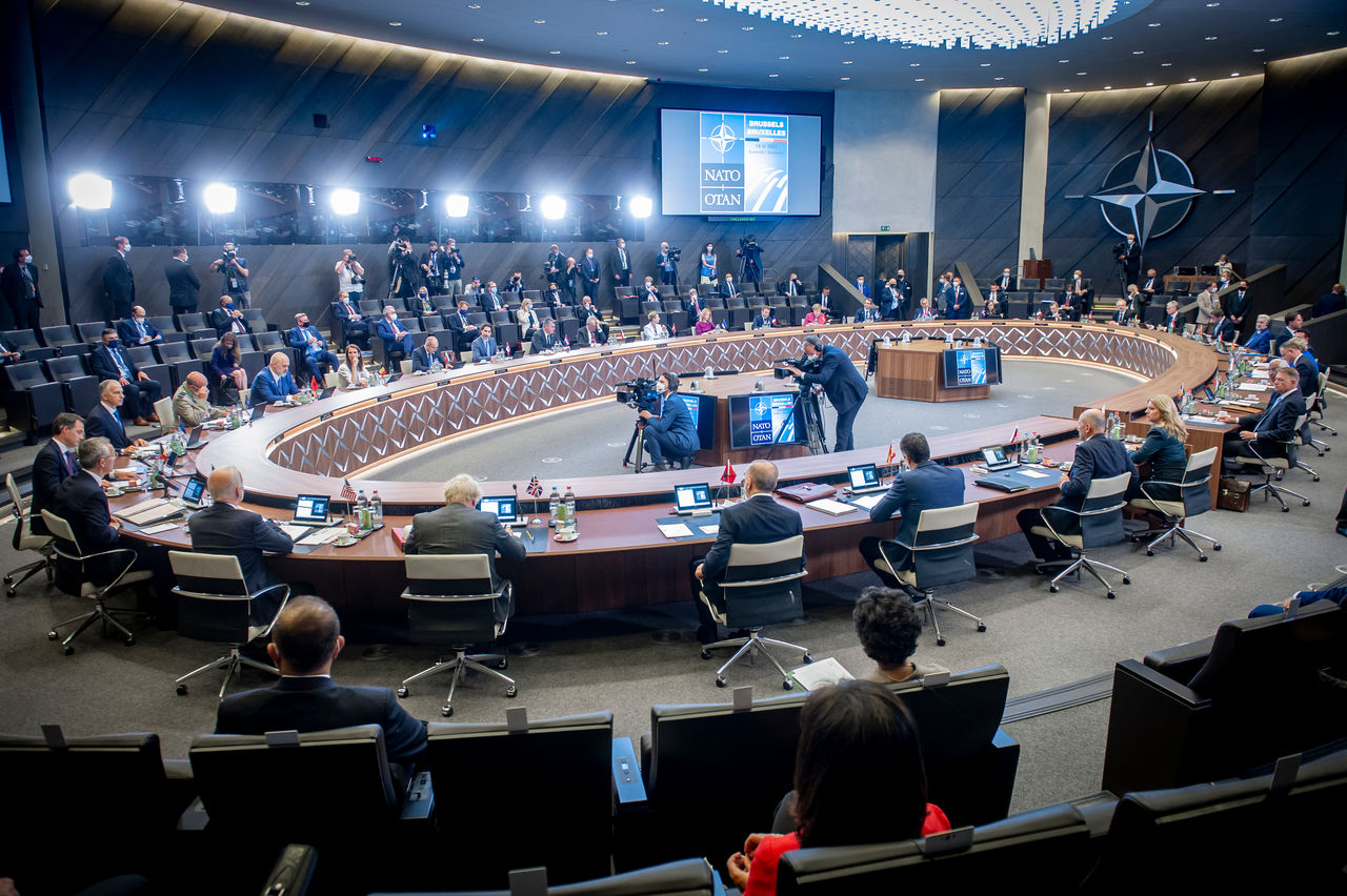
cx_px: 674
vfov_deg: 51.9
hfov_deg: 72.4
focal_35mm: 25
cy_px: 448
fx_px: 921
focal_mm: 24
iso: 3200
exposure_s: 1/100
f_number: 4
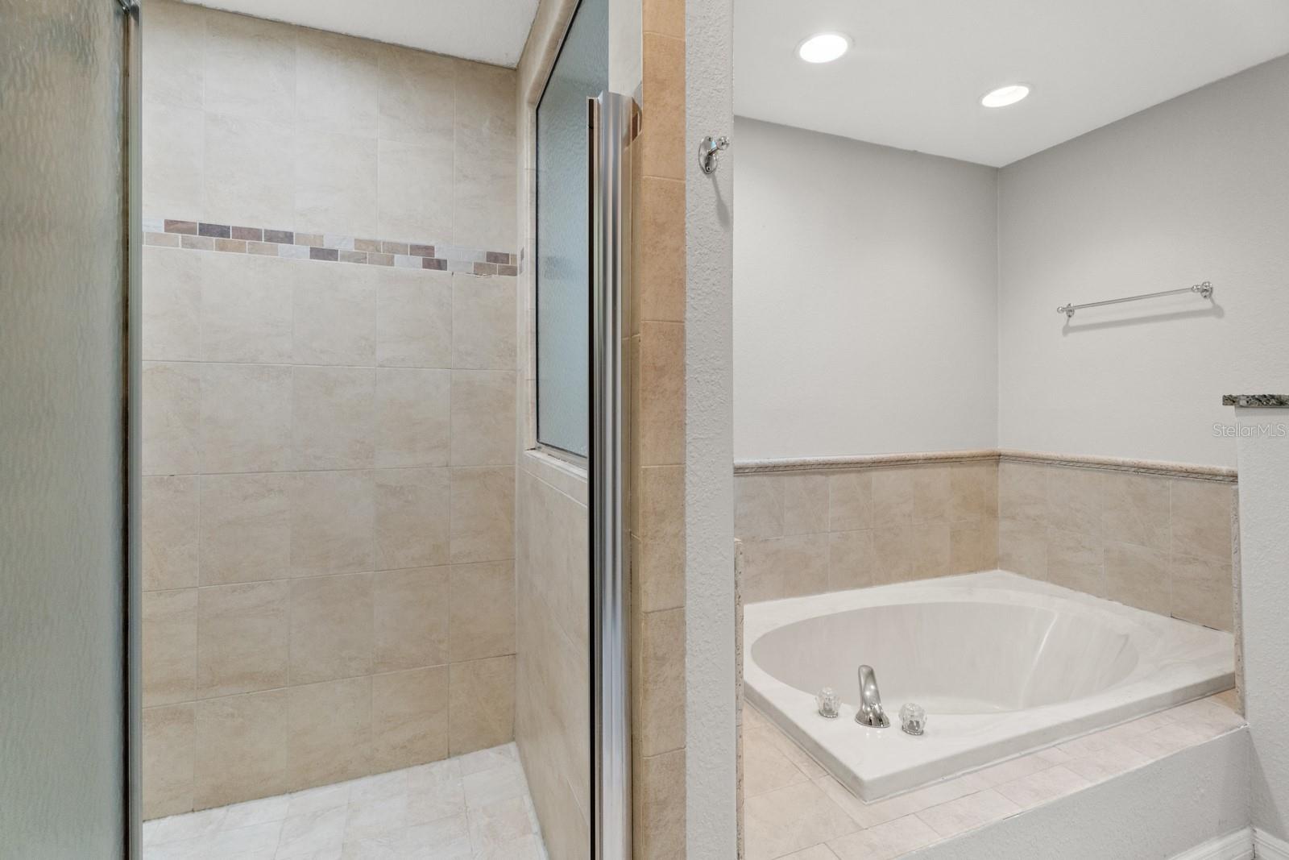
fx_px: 573
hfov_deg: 96.7
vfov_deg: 73.8
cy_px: 430
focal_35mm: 16
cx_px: 644
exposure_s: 1/6
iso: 1000
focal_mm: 16
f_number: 9
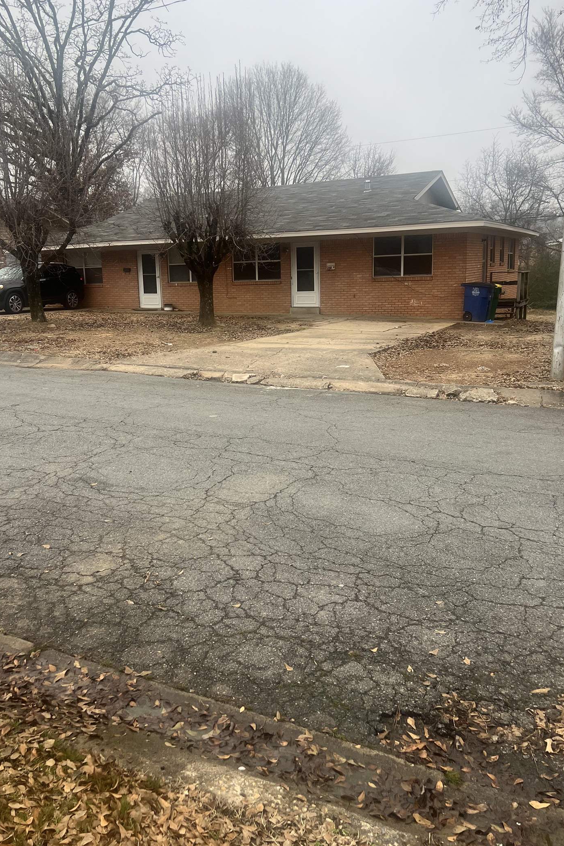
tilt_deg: -9.9
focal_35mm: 30
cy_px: 397
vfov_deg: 61.9
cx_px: 256
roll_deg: +1.7
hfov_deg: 43.6
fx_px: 705
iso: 50
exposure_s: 1/476
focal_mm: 5.7
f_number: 1.5
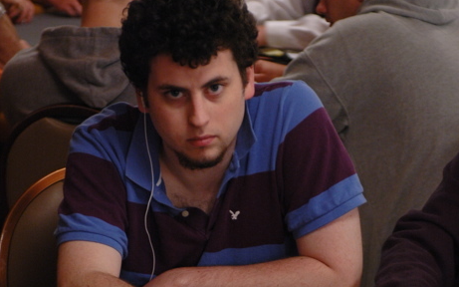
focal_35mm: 162
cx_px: 229
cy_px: 309
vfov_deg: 8.0
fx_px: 2026
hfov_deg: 12.9
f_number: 3.5
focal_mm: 70
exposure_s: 1/60
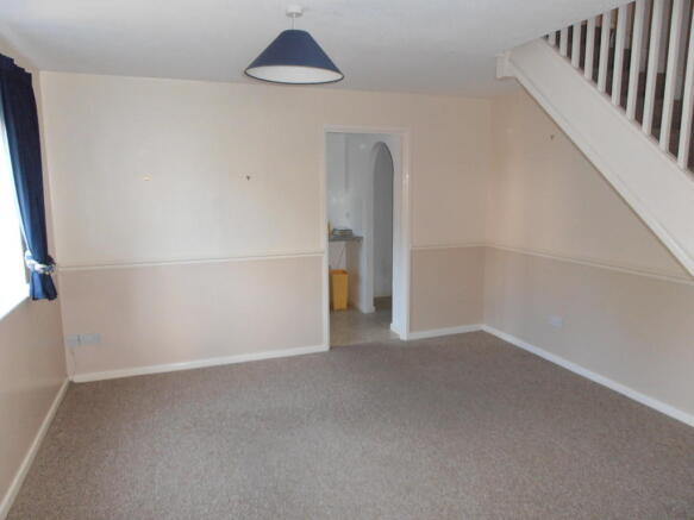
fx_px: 481
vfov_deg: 56.8
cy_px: 260
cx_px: 347
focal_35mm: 24
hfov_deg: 71.6
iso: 125
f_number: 3
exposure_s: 1/30
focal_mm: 4.2
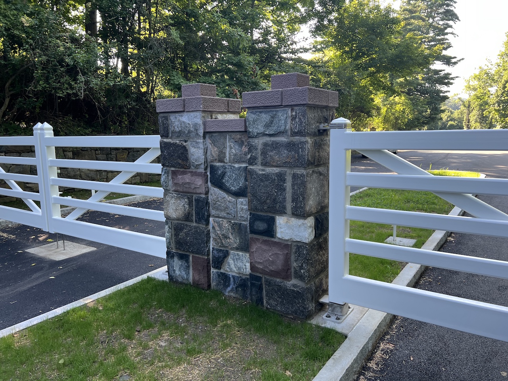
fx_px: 382
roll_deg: +1.1
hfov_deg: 67.3
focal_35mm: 26
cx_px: 254
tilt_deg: -9.1
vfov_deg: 53.1
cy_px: 190
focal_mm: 5.7
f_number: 1.5
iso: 40
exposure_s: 1/121
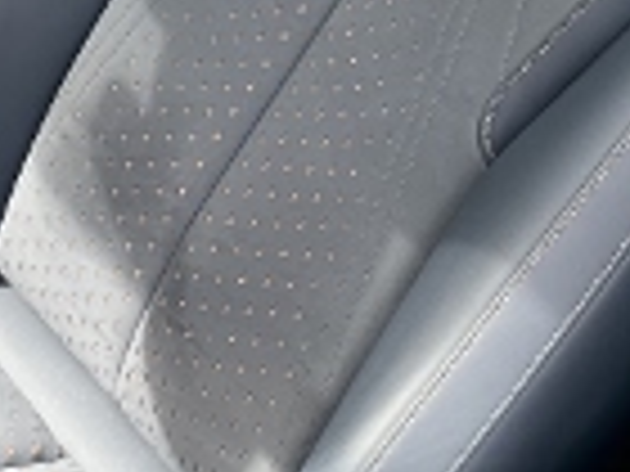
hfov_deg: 15.9
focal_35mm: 123
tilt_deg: -33.1
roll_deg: -15.1
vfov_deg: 12.0
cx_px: 112
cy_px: 47
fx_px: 2239
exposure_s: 1/121
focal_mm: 4.2
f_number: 1.6
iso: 32
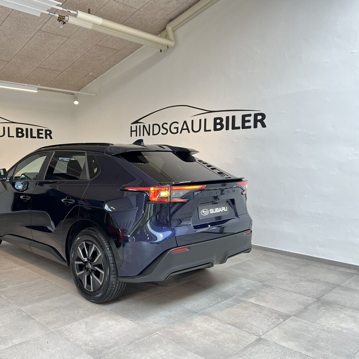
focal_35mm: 31
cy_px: 180
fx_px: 364
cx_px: 123
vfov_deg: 52.5
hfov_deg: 51.7
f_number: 1.5
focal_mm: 5.7
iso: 100
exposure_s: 1/121
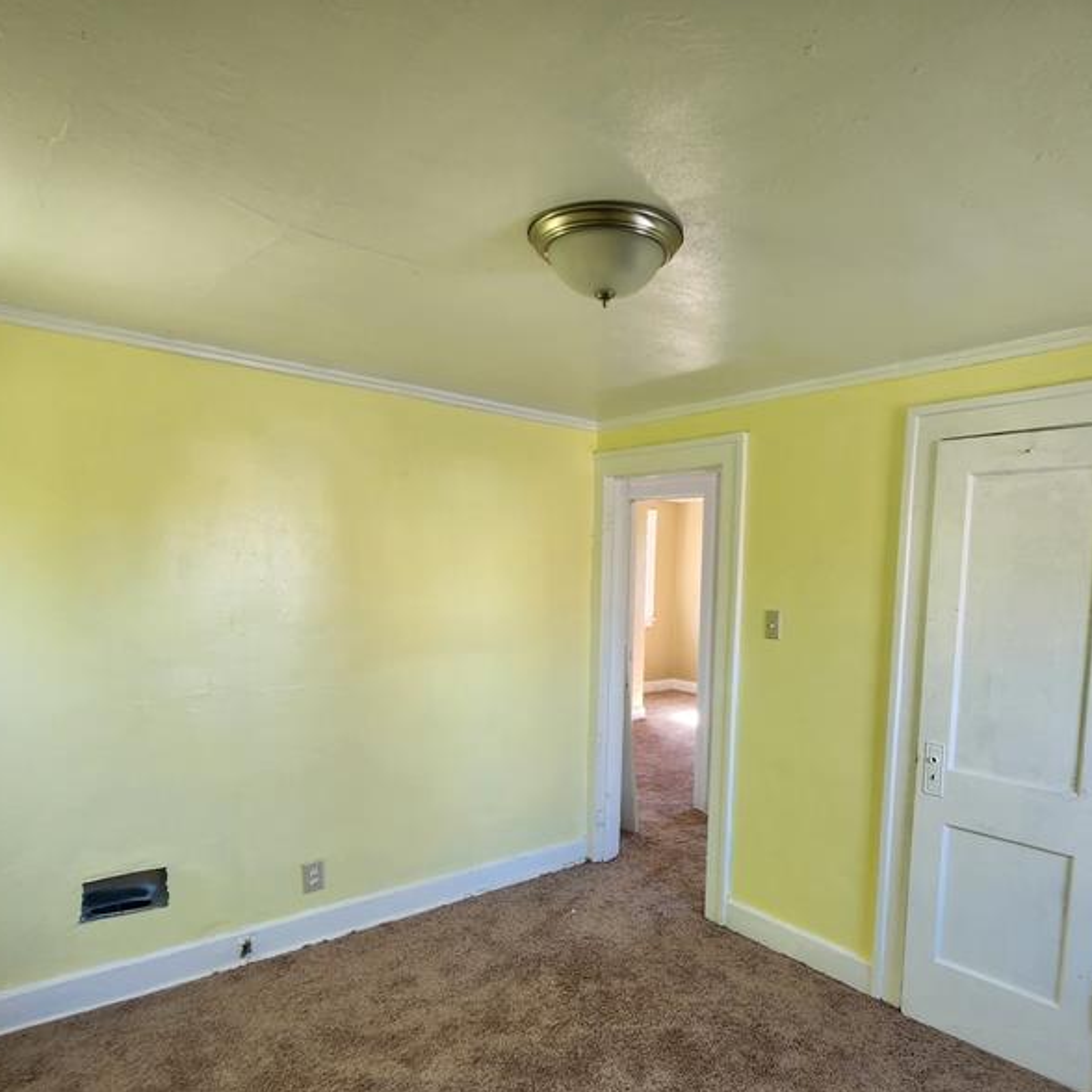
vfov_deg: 74.0
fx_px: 714
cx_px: 631
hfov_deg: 74.3
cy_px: 654
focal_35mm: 20
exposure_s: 1/60
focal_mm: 2.2
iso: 125
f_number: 2.2
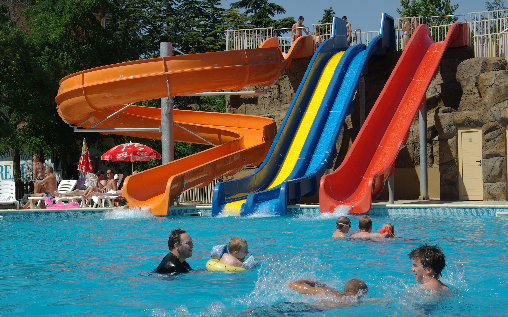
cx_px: 253
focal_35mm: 74
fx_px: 1025
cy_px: 167
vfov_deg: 17.6
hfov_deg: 27.8
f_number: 9
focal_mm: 48
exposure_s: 1/320
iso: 100
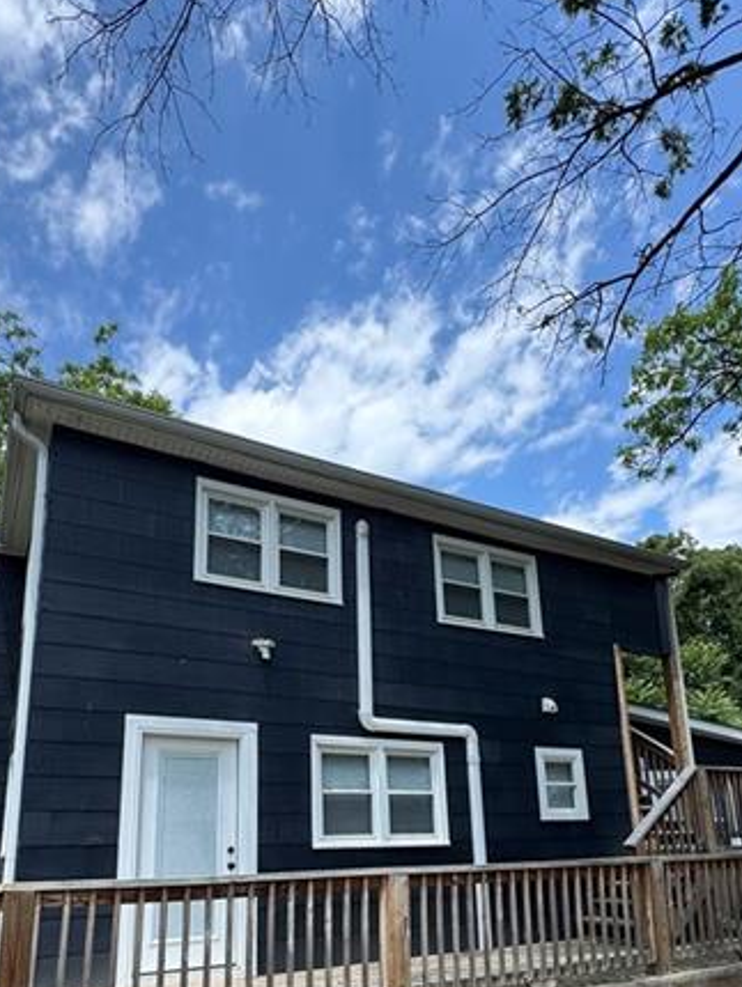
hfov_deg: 54.9
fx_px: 714
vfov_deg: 66.8
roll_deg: +1.9
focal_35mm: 25
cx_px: 374
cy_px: 684
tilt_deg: +13.2
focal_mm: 2.22
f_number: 2.2
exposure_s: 1/1236
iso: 50
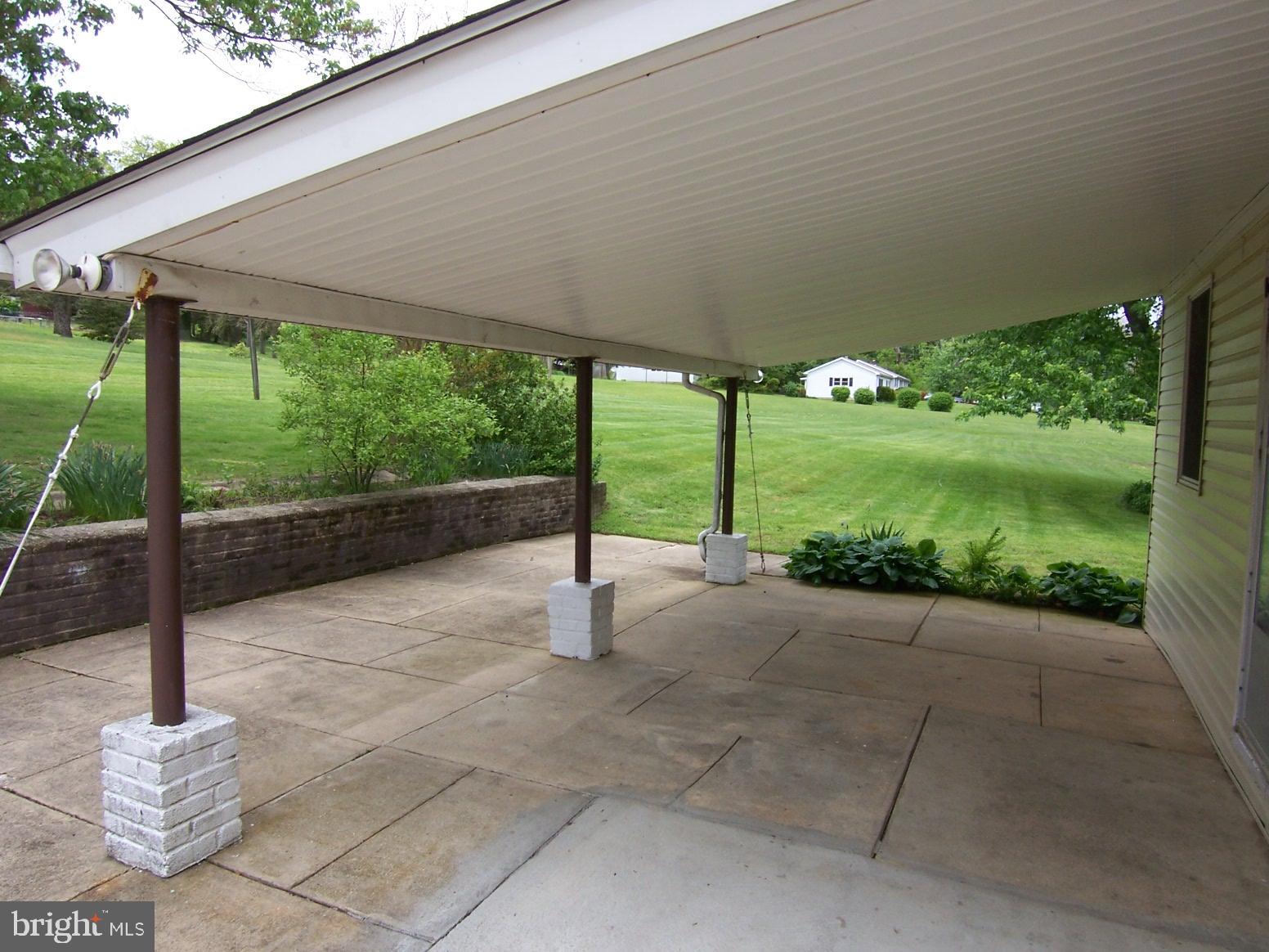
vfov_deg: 58.9
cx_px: 634
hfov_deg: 73.9
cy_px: 476
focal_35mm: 23
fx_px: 843
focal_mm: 3.8
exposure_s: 1/125
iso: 64
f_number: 5.6
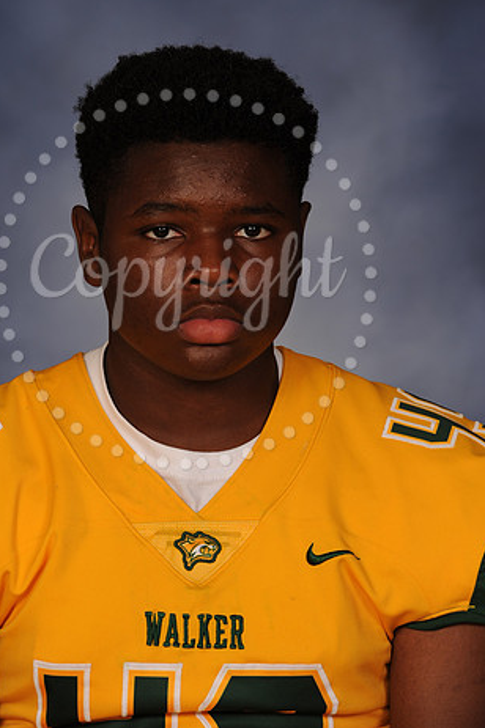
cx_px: 186
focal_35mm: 213
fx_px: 4310
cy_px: 277
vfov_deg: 9.7
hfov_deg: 6.4
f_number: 8
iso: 200
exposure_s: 1/100
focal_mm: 170
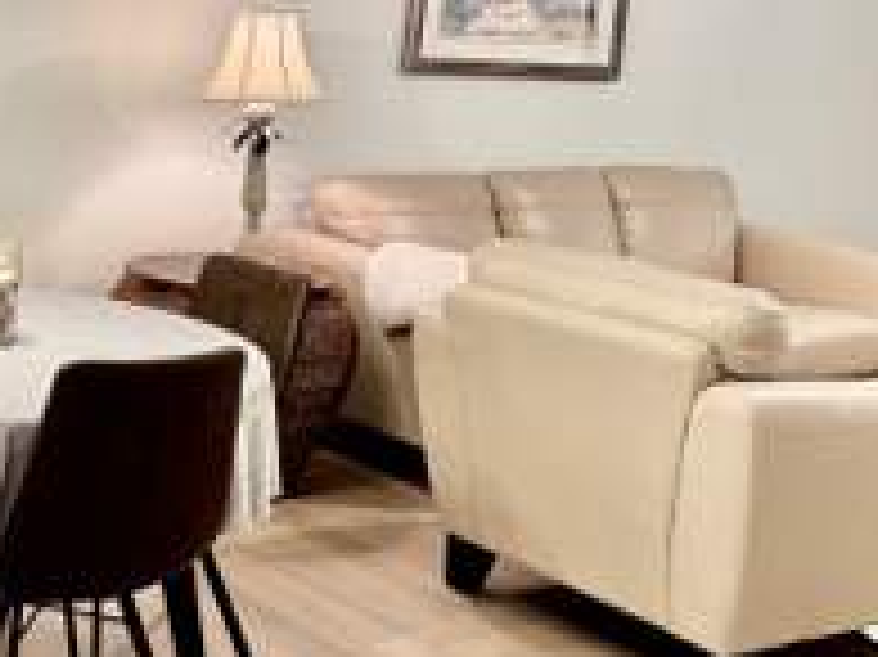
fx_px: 1496
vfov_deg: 24.7
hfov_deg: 29.1
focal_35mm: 59
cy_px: 230
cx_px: -122
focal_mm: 6.76
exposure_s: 1/60
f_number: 1.78
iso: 200
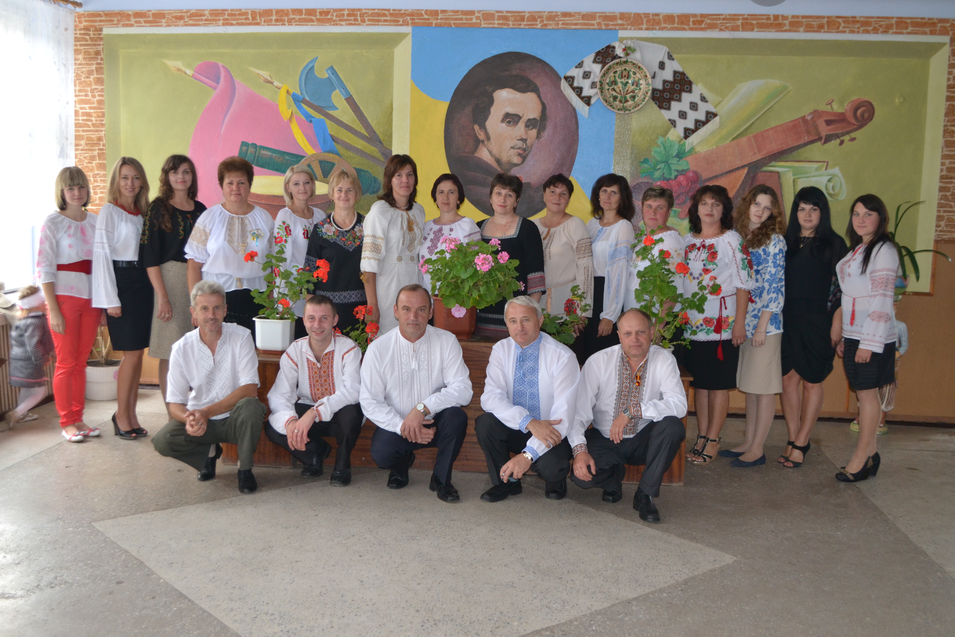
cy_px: 318
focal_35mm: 36
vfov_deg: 36.9
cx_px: 478
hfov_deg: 53.1
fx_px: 955
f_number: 4
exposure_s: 1/30
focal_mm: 24
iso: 800
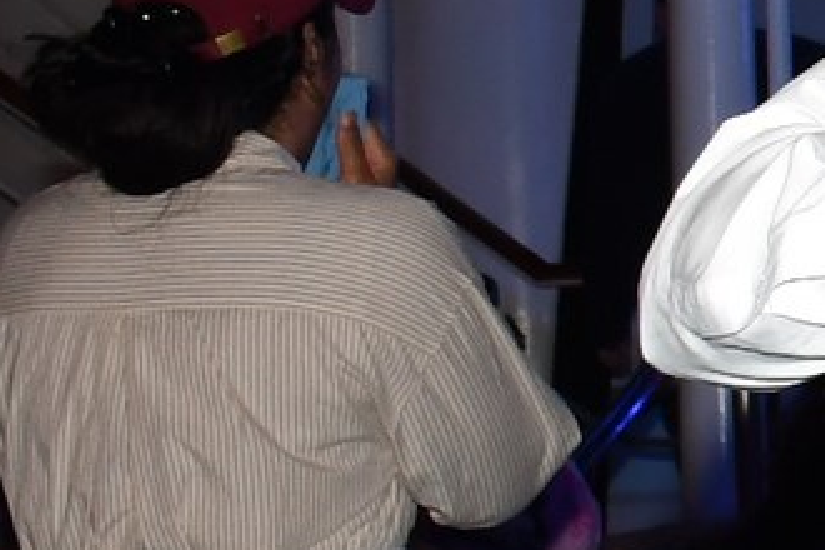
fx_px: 5500
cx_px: 2315
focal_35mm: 240
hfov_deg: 7.7
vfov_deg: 5.7
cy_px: -218
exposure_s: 1/60
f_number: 5.6
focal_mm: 22
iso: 400
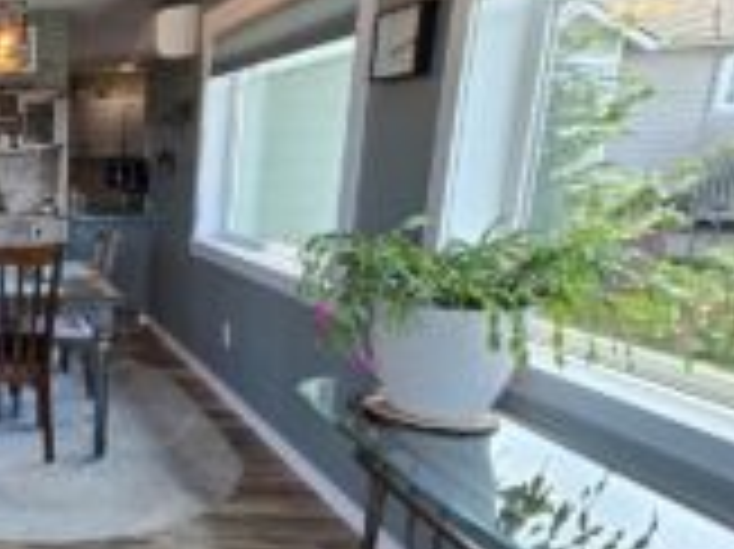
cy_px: 328
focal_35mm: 32
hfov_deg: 39.9
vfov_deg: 43.9
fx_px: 678
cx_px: -153
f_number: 2.2
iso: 80
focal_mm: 2.2
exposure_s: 1/120
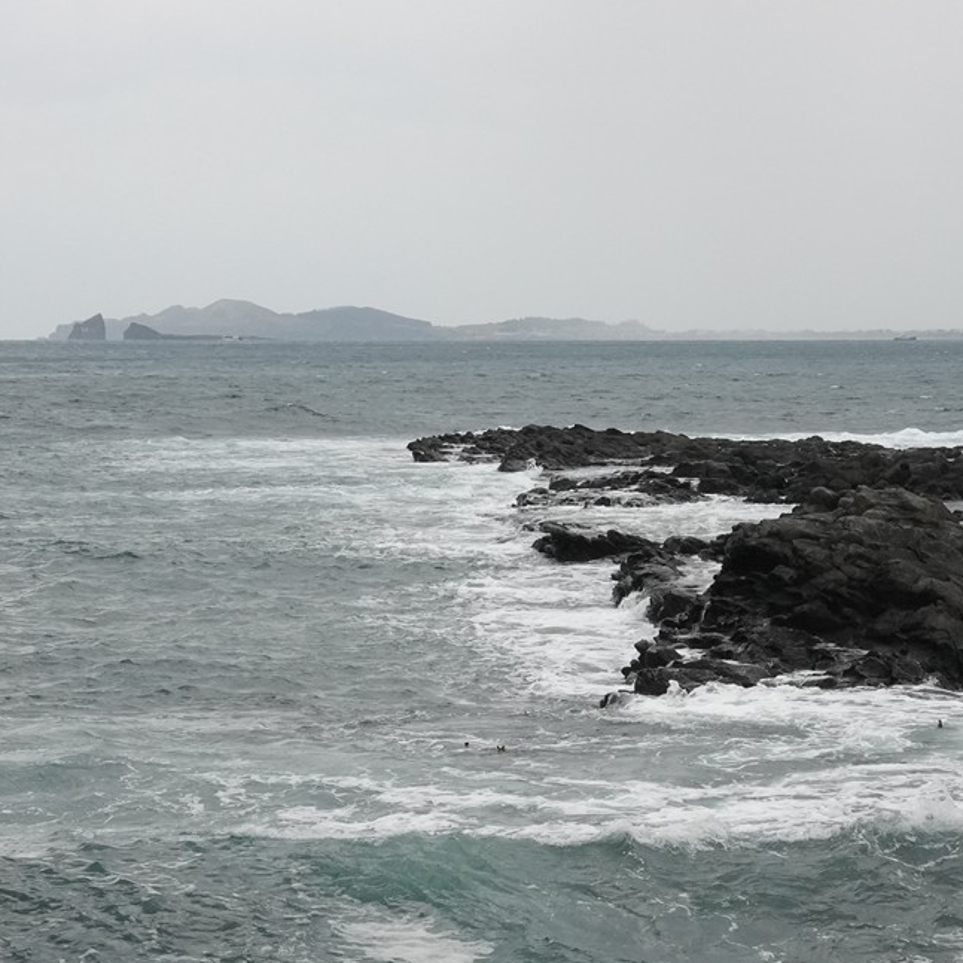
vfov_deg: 18.8
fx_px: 2896
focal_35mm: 92
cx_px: 485
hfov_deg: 18.9
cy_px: 689
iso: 2500
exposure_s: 1/250
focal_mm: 35
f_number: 14
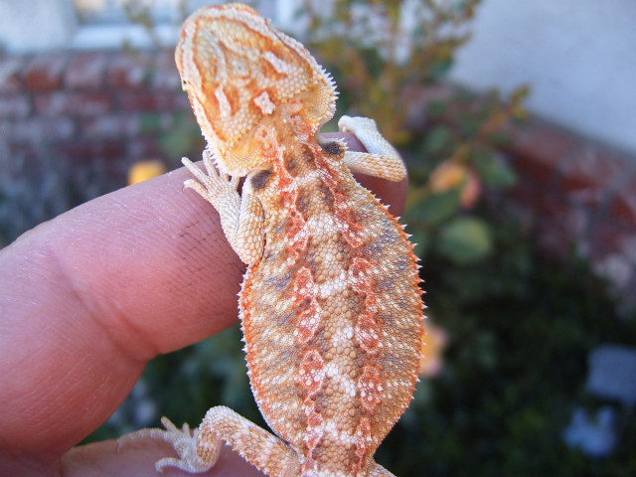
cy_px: 238
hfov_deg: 50.1
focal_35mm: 37
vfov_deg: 38.7
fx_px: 680
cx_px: 318
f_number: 2.9
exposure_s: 1/125
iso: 63
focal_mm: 6.2
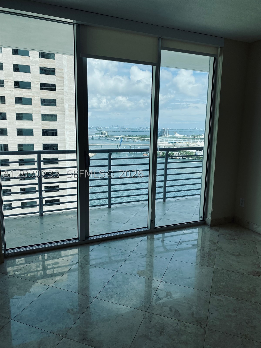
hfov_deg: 53.1
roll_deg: -0.9
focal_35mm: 26
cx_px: 130
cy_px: 174
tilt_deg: -10.6
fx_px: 261
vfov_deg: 67.3
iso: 32
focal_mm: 4.25
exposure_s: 1/1727
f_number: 1.8
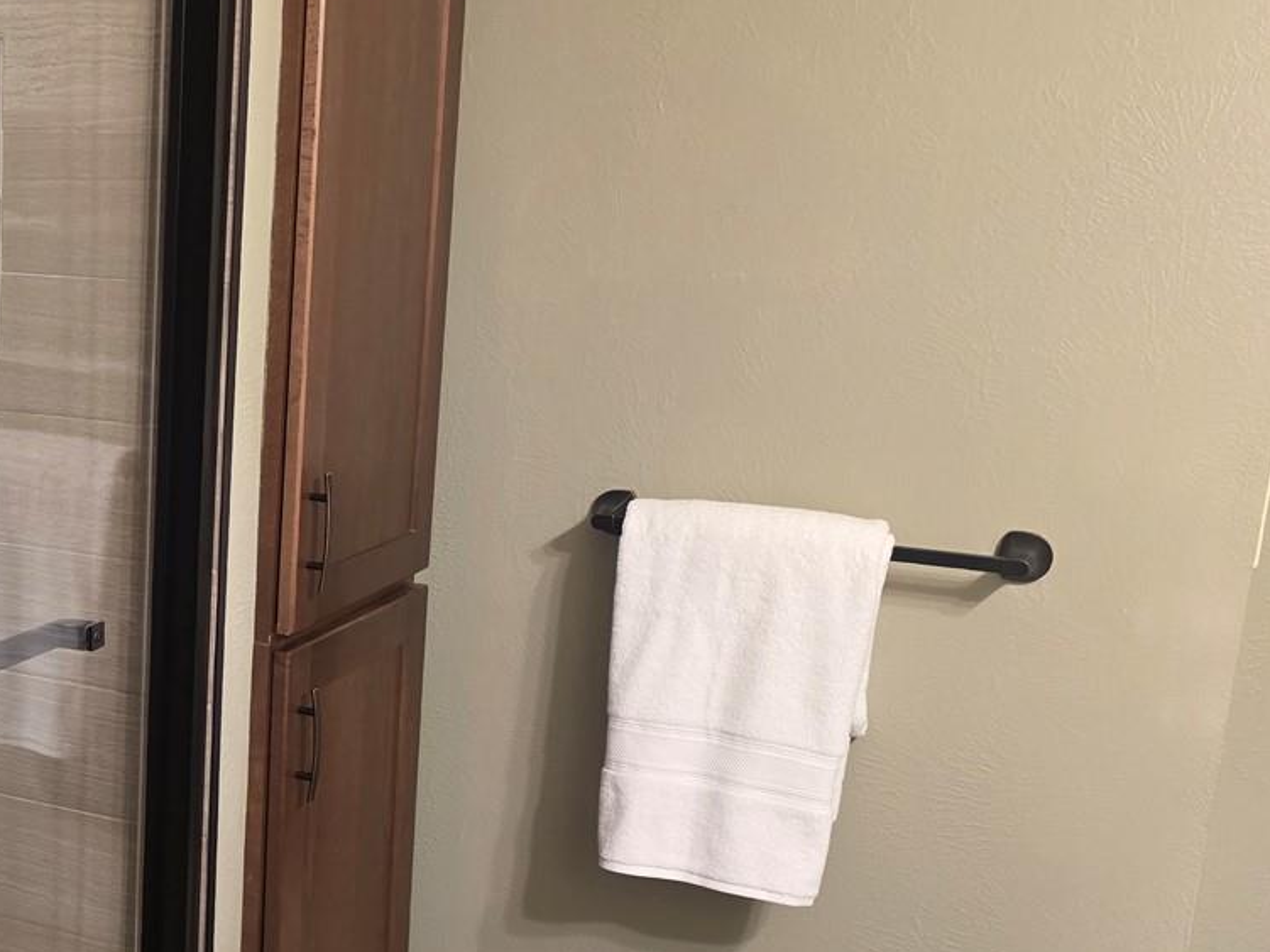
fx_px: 1797
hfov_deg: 36.9
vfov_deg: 29.6
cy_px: 582
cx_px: 179
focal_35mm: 49
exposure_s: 1/120
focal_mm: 6.3
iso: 640
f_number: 1.7
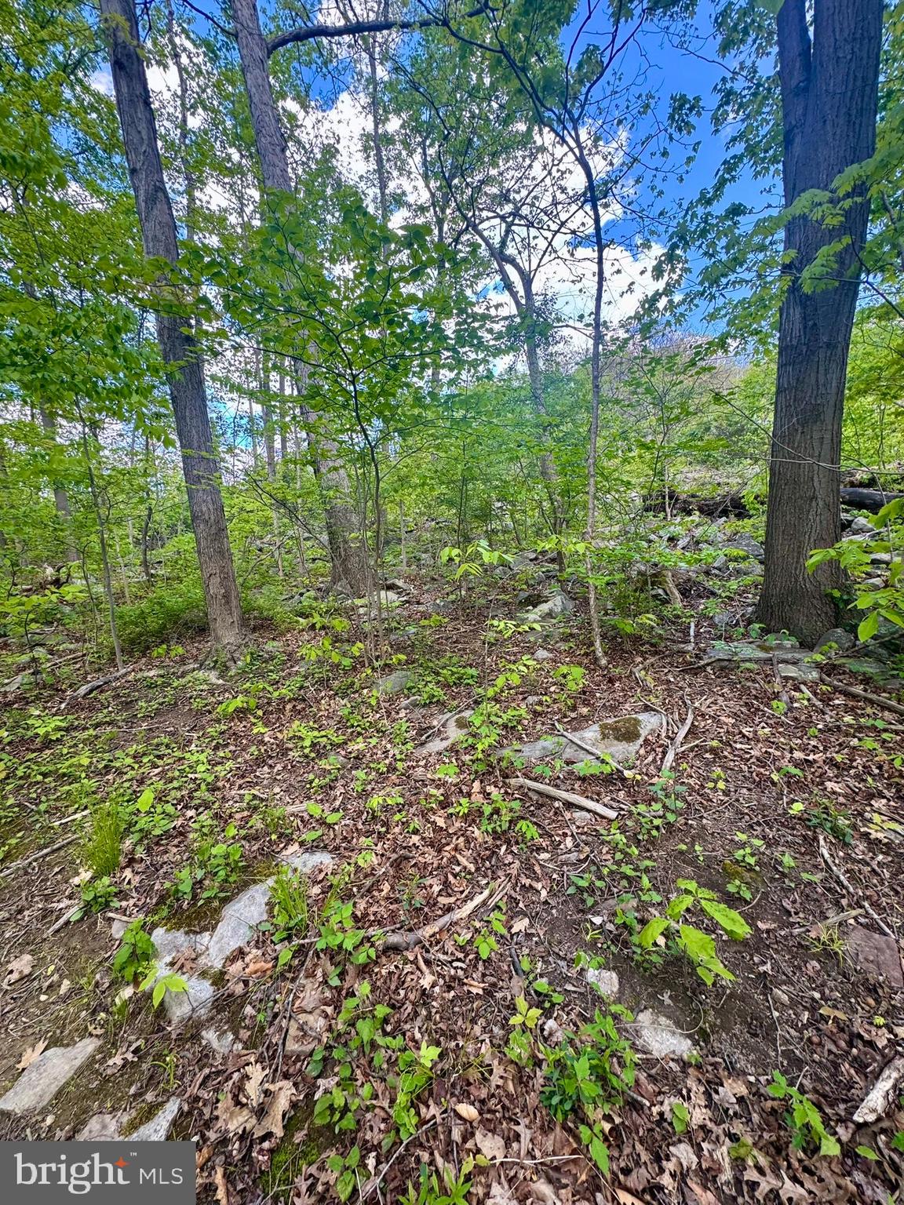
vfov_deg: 102.1
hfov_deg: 85.7
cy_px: 602
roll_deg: +5.1
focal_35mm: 14
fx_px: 487
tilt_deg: -4.6
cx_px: 452
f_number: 2.2
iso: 50
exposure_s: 1/99
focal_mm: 2.22
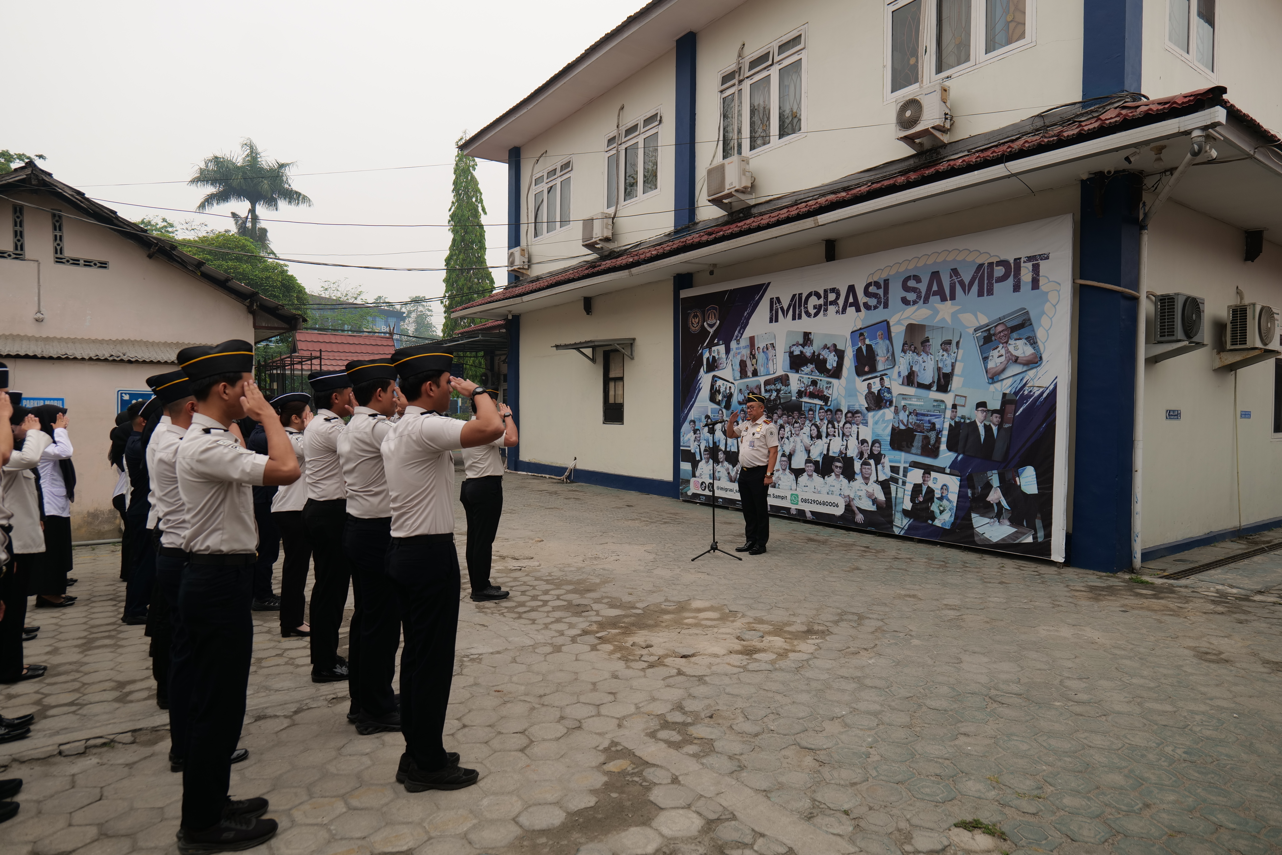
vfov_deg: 61.9
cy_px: 428
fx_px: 712
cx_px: 641
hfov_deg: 84.0
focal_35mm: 20
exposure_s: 1/160
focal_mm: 20
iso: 100
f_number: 4
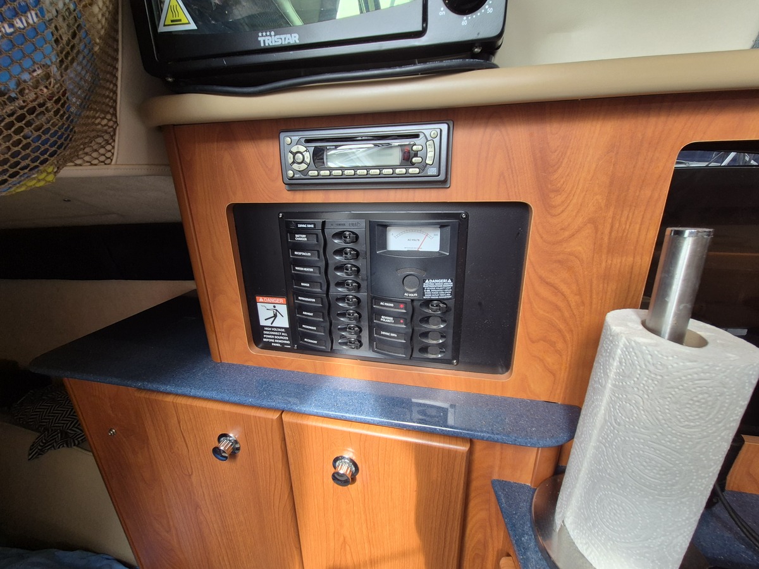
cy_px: 284
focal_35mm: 13
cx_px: 380
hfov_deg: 106.2
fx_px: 285
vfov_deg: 89.9
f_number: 2.2
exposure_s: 1/50
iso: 64
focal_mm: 2.2
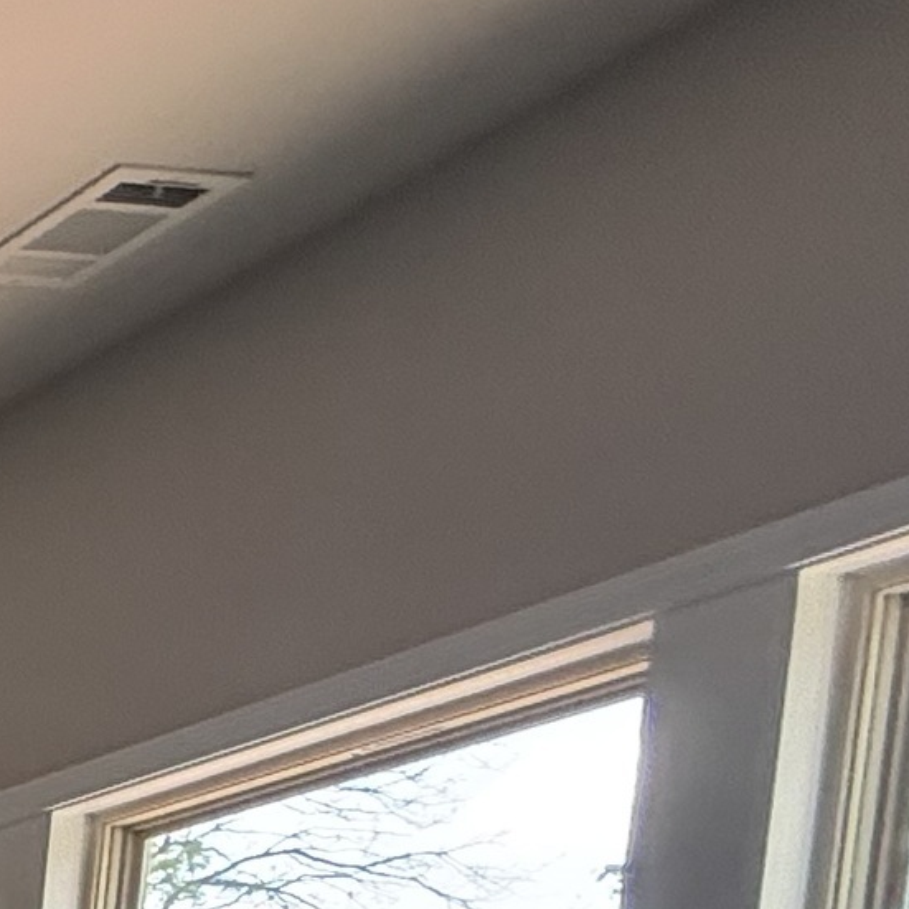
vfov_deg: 20.0
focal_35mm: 69
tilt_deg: -3.3
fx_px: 2050
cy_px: 1516
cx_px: -1516
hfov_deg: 13.3
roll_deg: -3.5
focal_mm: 2.22
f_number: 2.2
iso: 160
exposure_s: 1/99
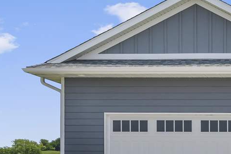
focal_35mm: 78
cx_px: 285
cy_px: 160
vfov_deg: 17.0
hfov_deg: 23.5
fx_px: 500
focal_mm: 29
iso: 800
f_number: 8
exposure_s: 1/2000
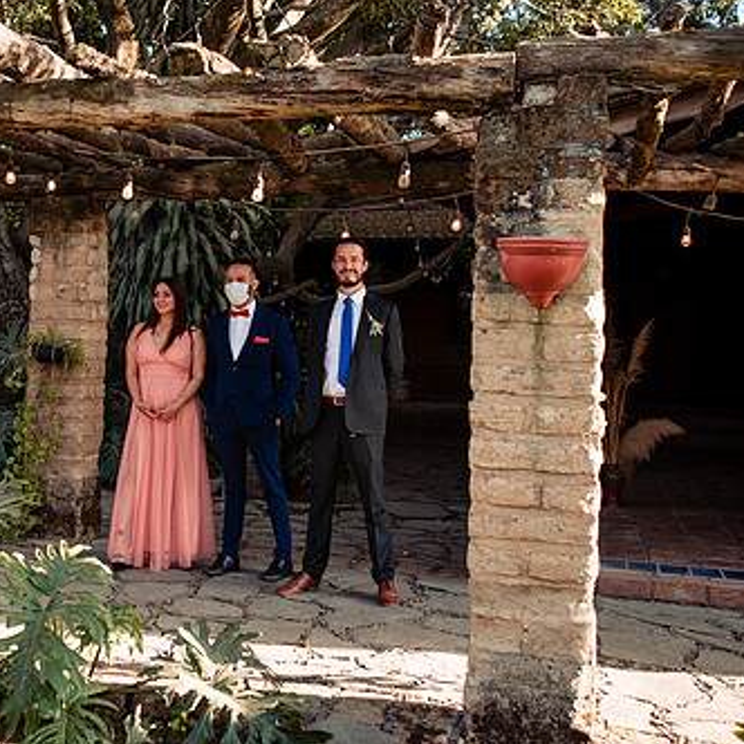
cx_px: 103
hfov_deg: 31.5
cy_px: 322
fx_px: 1264
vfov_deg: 32.7
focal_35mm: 52
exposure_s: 1/100
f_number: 4
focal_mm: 35
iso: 125
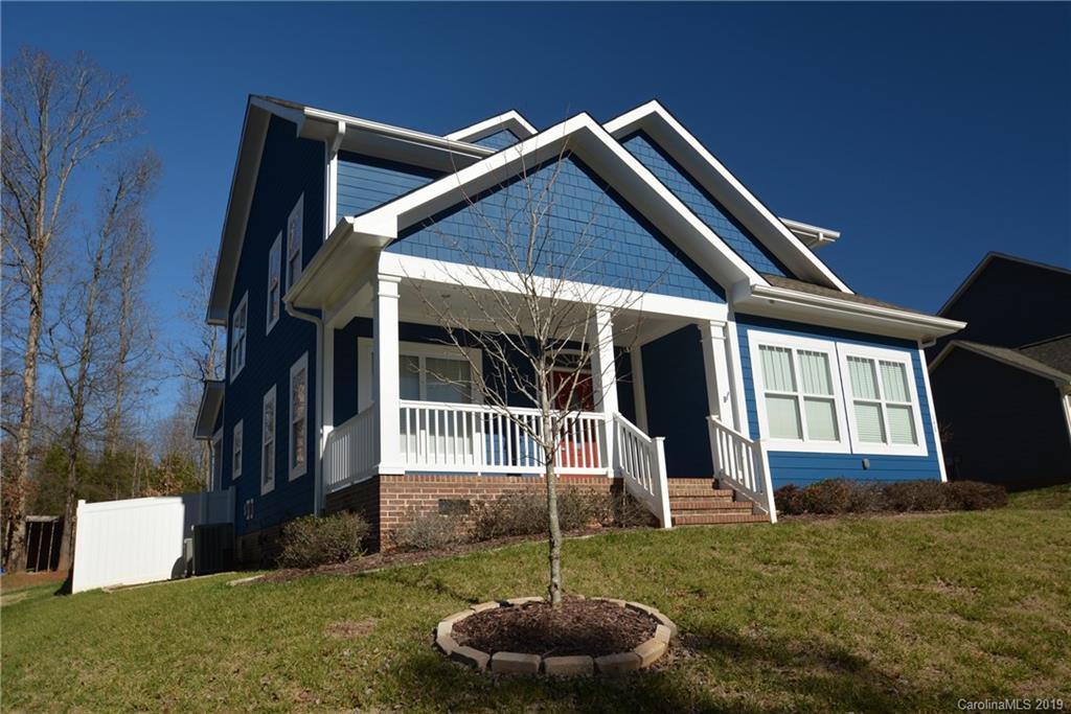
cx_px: 536
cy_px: 357
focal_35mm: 26
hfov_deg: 70.4
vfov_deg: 50.4
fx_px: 759
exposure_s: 1/250
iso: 125
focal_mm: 17
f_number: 8
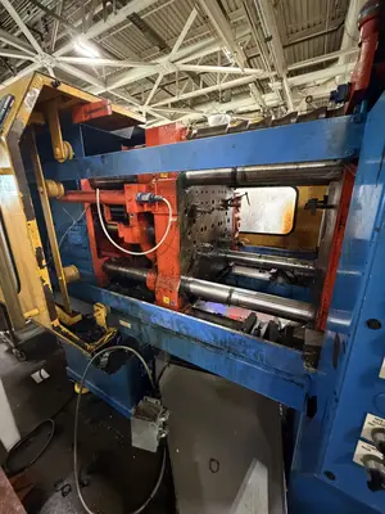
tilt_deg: -16.6
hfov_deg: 85.7
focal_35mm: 14
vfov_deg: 102.1
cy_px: 257
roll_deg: +1.2
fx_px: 208
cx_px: 192
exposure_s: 1/40
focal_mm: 2.22
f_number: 2.2
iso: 1250
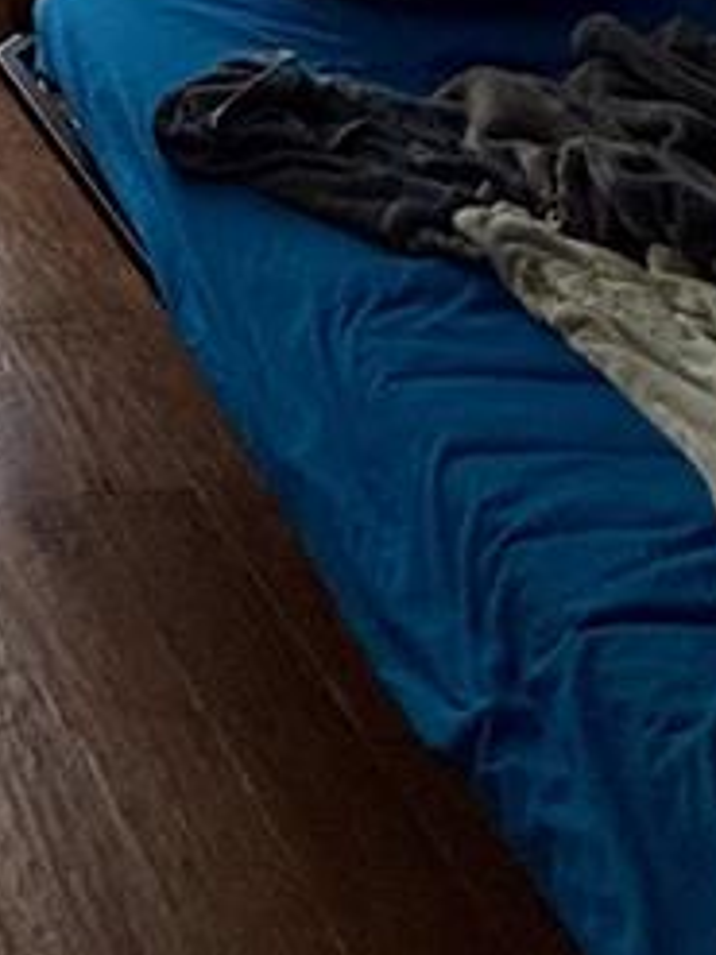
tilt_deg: -0.3
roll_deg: +2.5
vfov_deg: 20.3
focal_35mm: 68
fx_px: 1877
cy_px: -773
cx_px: -704
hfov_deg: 16.5
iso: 80
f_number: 2.2
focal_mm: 2.22
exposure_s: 1/120
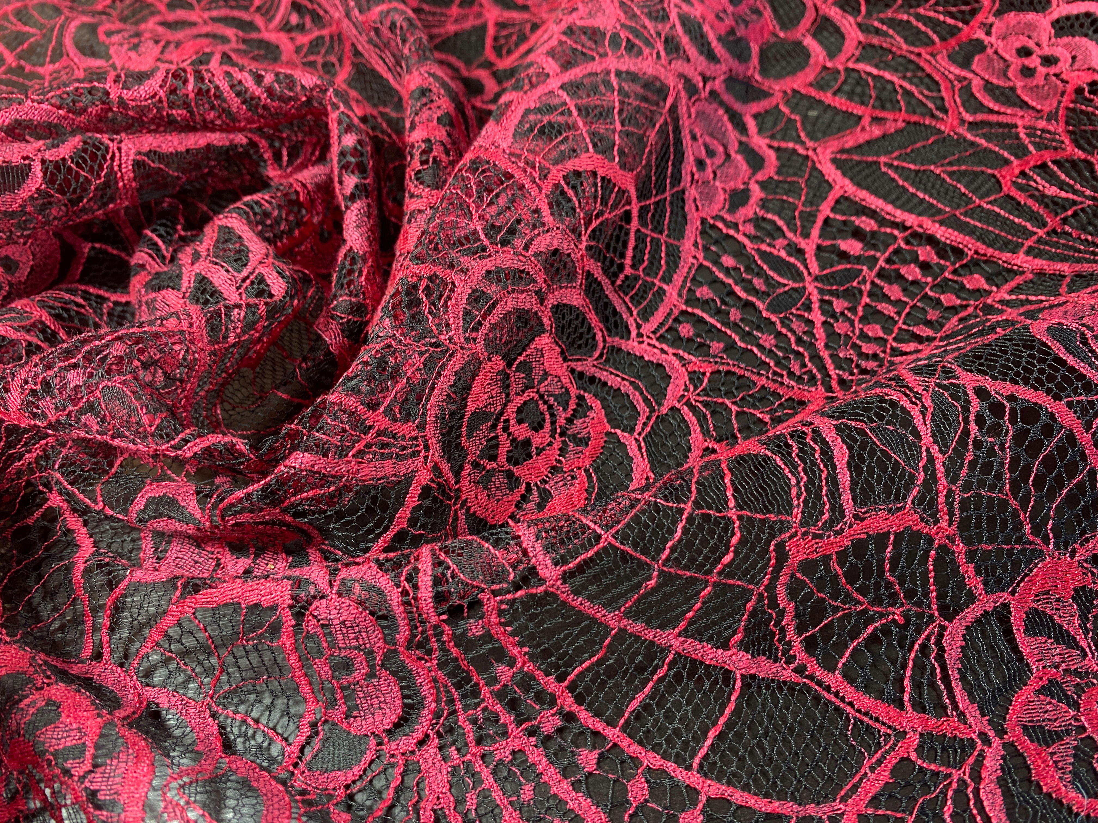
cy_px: 412
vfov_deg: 53.1
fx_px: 825
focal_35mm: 26
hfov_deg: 67.3
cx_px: 549
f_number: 1.8
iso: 160
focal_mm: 4.25
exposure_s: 1/50
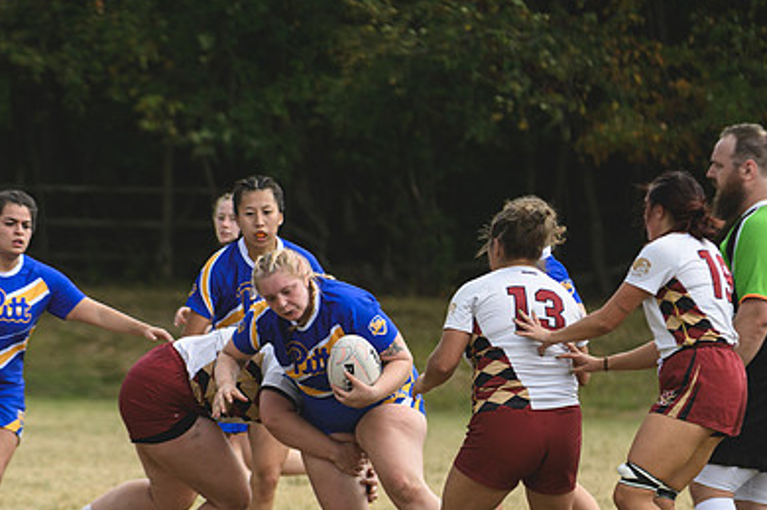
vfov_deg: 2.8
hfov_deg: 4.2
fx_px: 10448
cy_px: 354
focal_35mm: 491
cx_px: 273
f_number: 5.3
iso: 360
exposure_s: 1/1000
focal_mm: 220
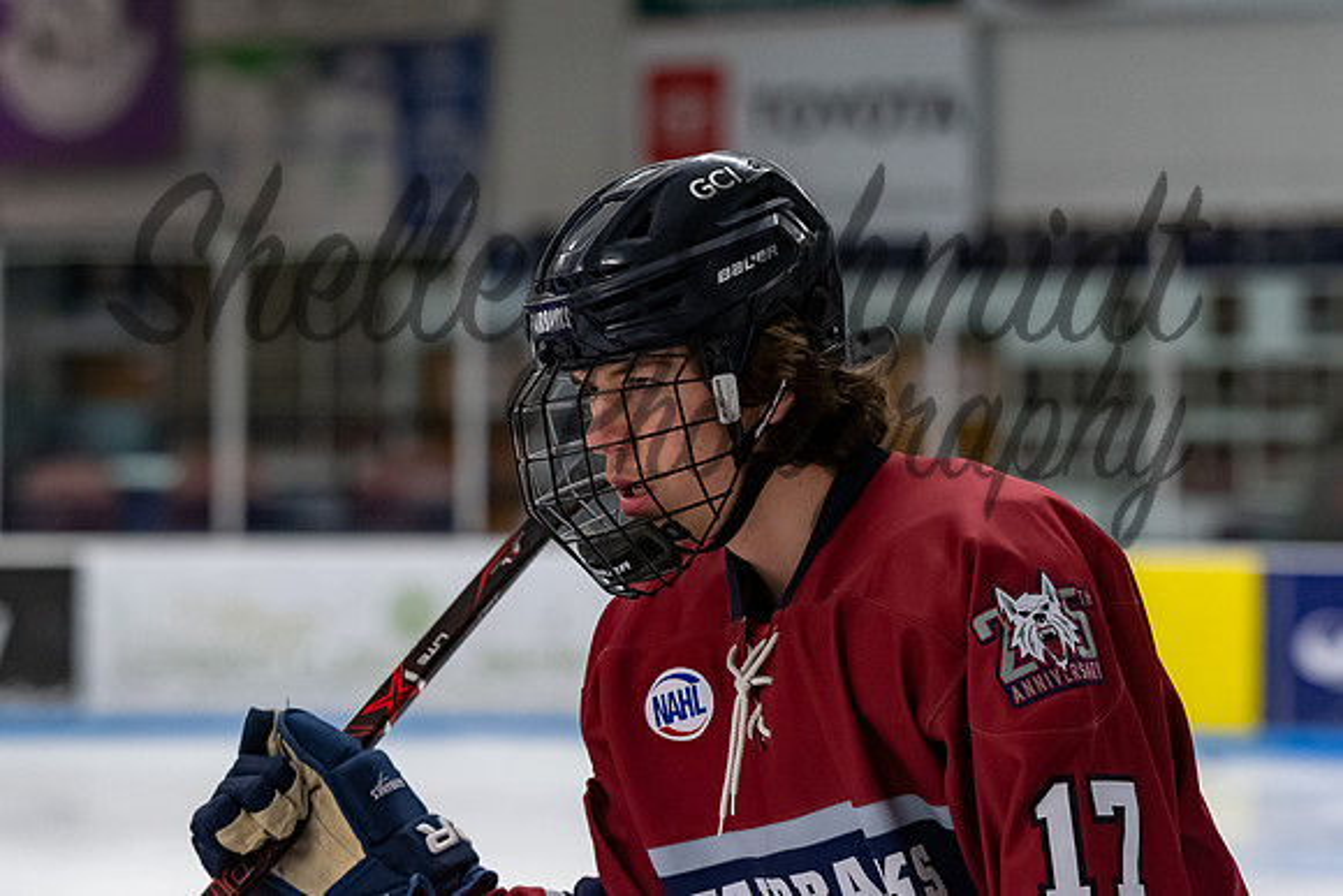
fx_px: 6902
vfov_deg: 7.4
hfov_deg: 11.1
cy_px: 409
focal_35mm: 185
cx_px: 664
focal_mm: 110
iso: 2000
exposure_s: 1/800
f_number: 3.2
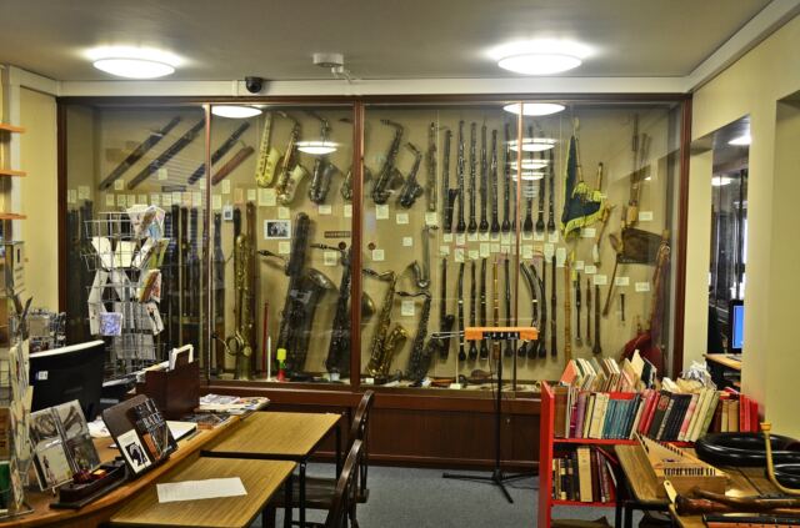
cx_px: 400
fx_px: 798
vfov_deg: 36.7
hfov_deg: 53.3
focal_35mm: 36
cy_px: 264
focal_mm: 24
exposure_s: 1/20
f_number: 3.8
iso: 800
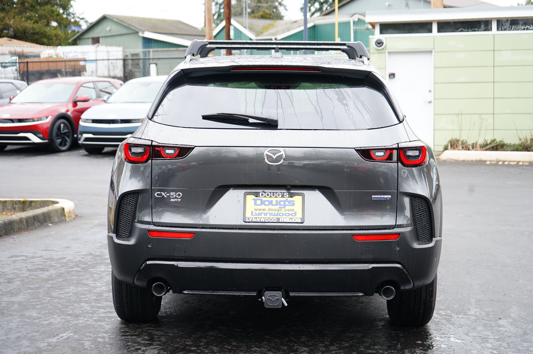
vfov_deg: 22.6
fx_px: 888
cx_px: 266
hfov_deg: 33.4
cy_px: 177
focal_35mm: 60
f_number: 5
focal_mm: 60
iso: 400
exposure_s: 1/60
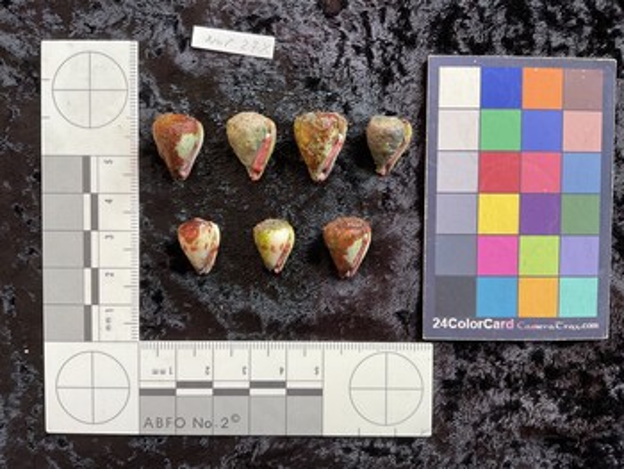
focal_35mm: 29
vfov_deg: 48.3
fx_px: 523
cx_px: 312
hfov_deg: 61.6
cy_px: 234
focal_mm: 3
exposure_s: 1/120
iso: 50
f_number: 1.8
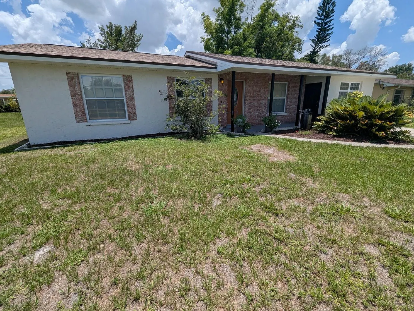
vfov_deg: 85.6
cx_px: 208
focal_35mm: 14
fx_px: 167
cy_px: 148
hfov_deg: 102.1
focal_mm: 1.95
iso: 47
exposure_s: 1/2439
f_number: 2.2
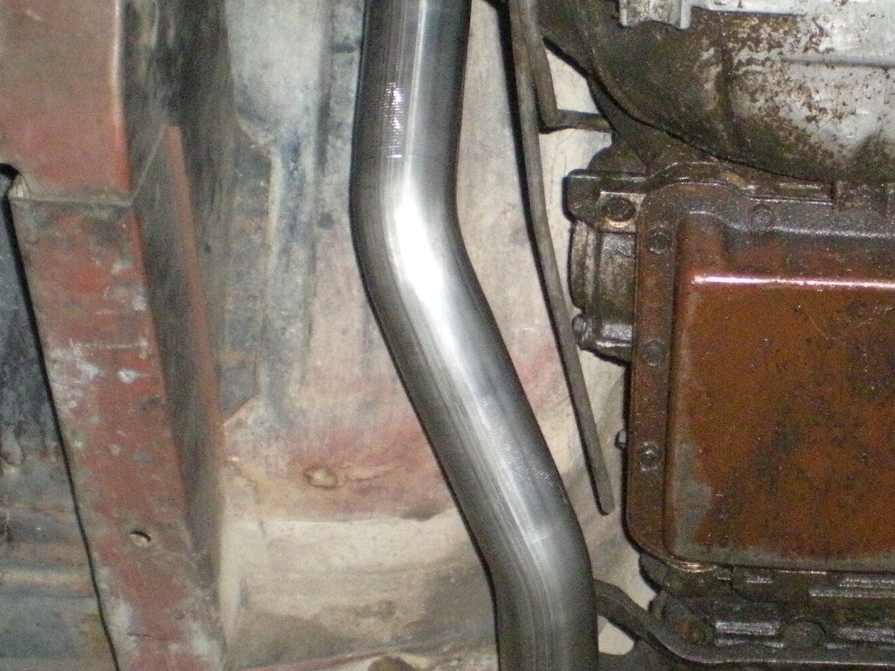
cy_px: 295
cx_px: 733
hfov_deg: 26.1
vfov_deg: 20.1
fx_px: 1887
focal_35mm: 73
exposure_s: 1/60
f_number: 3.1
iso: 607
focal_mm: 6.3
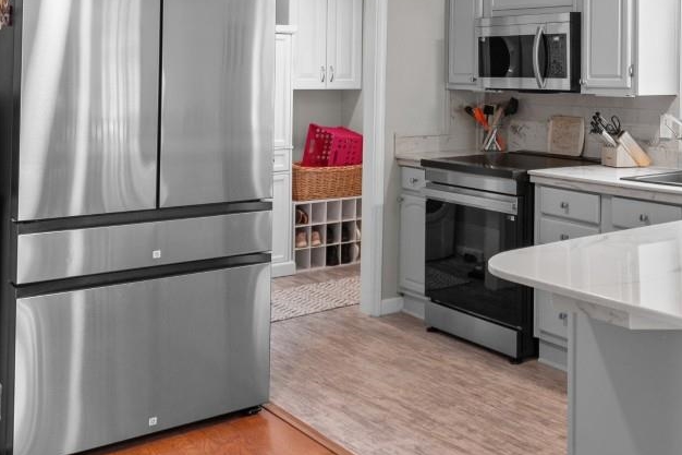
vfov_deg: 29.5
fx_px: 833
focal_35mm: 44
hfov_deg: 42.8
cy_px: 69
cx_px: 529
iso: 100
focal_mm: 11.5
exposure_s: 1/4
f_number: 4.8
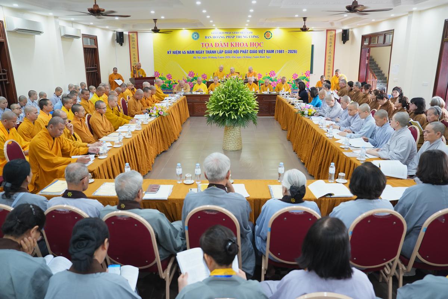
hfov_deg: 69.4
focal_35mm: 26
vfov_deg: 49.6
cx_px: 224
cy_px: 150
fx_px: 324
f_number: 3.5
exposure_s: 1/125
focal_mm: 26
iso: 2000
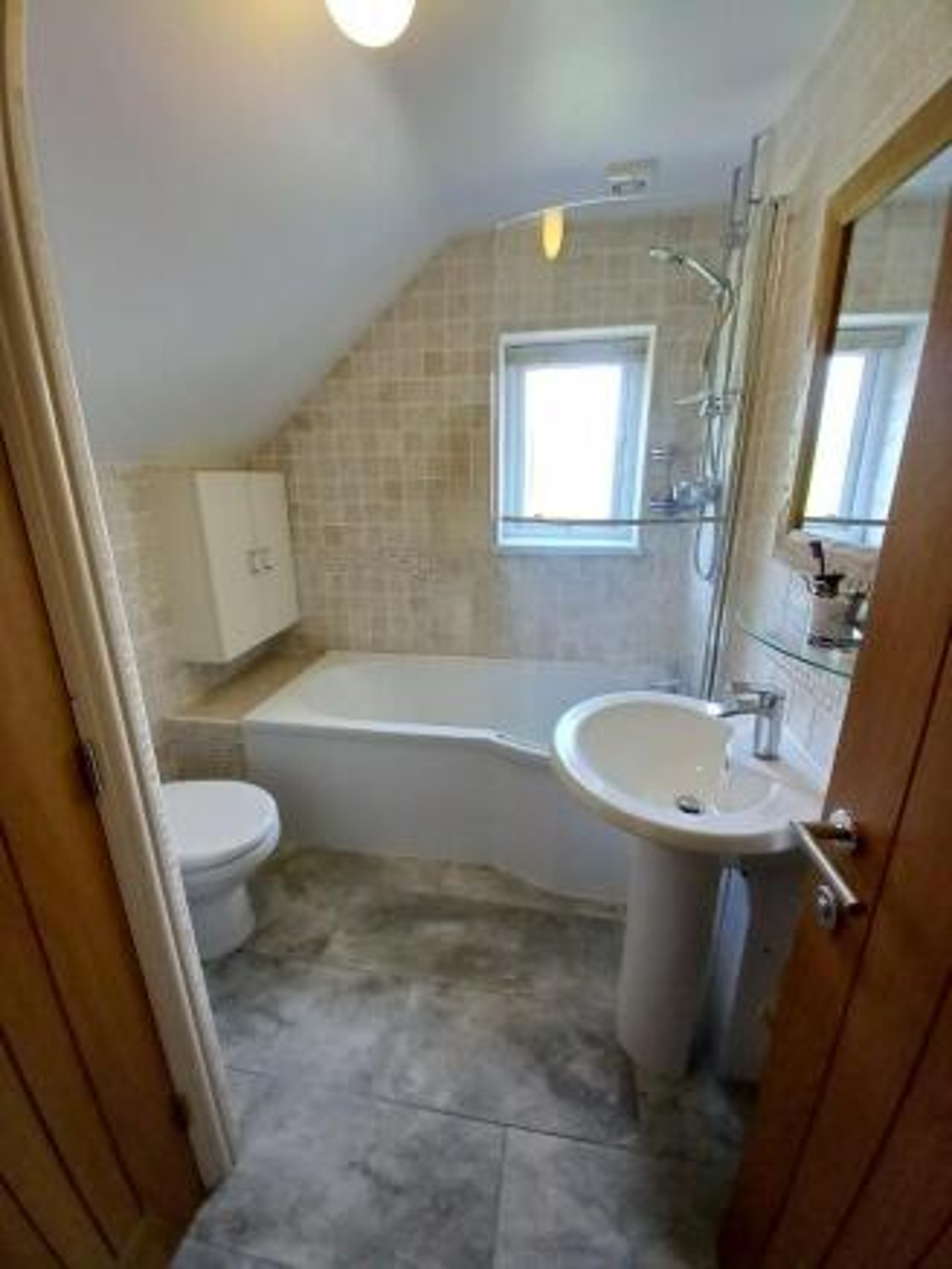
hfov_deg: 89.9
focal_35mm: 13
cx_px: 476
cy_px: 634
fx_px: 476
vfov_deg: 106.2
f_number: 2.2
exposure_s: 1/33
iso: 160
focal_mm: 1.13
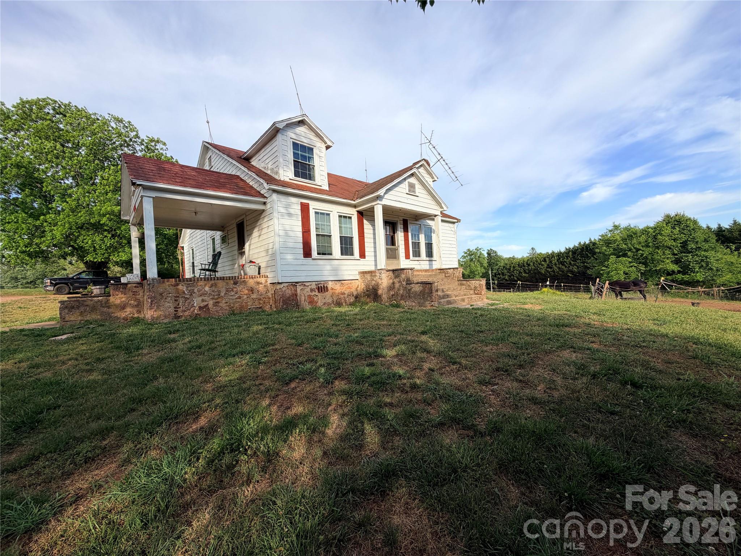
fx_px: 300
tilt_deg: +1.8
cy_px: 278
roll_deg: +2.0
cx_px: 370
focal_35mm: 14
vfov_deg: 85.7
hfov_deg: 102.1
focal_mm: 2.22
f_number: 2.2
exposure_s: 1/770
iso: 32
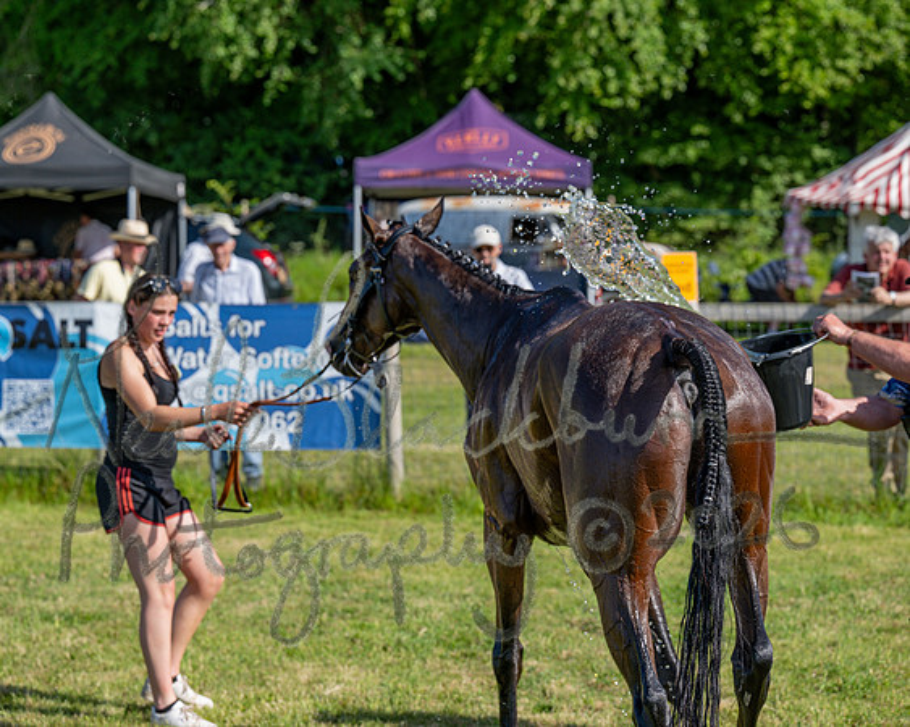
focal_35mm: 87
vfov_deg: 17.7
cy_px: 363
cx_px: 455
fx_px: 2336
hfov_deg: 22.0
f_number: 4
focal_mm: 77
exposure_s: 1/1600
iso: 200
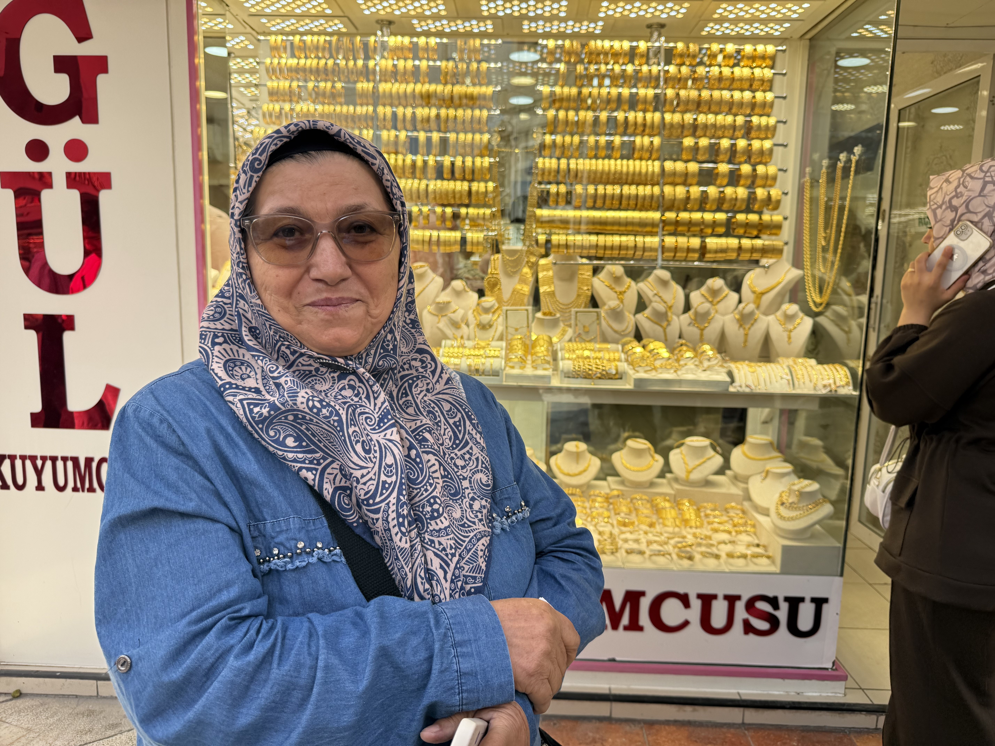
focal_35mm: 24
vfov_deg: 56.8
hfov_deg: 71.6
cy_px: 373
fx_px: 690
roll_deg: -1.1
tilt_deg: -9.1
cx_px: 498
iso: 100
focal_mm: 6.76
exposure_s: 1/1174
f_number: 1.78
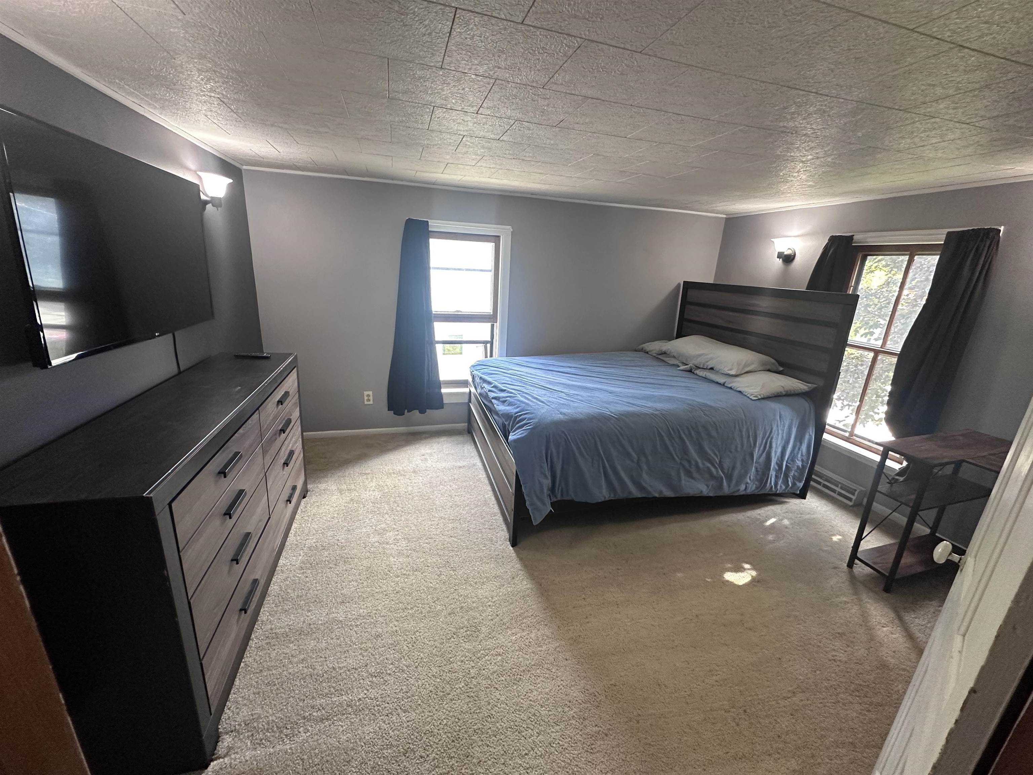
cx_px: 516
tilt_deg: -16.2
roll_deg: -3.1
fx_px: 418
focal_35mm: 14
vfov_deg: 85.7
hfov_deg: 102.1
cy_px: 388
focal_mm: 2.22
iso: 320
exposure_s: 1/120
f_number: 2.2
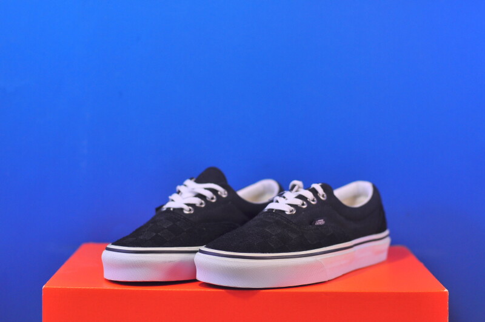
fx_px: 1009
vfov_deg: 18.1
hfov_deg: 27.0
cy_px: 161
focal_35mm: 75
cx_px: 242
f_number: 2.5
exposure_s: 1/320
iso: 250
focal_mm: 50
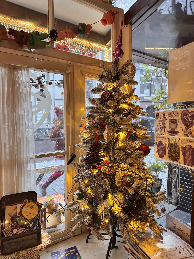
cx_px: 97
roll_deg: -0.3
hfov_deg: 56.8
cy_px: 130
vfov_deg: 71.6
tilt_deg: -1.1
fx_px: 179
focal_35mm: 24
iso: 800
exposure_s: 1/55
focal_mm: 6.76
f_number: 1.78
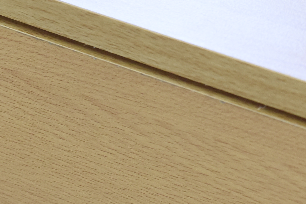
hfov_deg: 8.8
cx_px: 661
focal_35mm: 219
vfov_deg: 6.2
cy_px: -132
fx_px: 1862
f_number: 4.5
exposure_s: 1/125
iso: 2000
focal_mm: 50
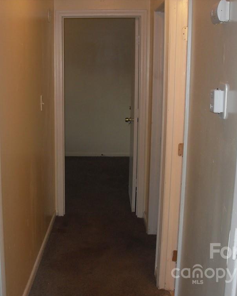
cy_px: 149
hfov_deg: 30.7
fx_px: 430
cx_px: 88
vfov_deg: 38.0
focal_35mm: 49
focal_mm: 6.3
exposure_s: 1/45
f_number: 2.8
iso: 100
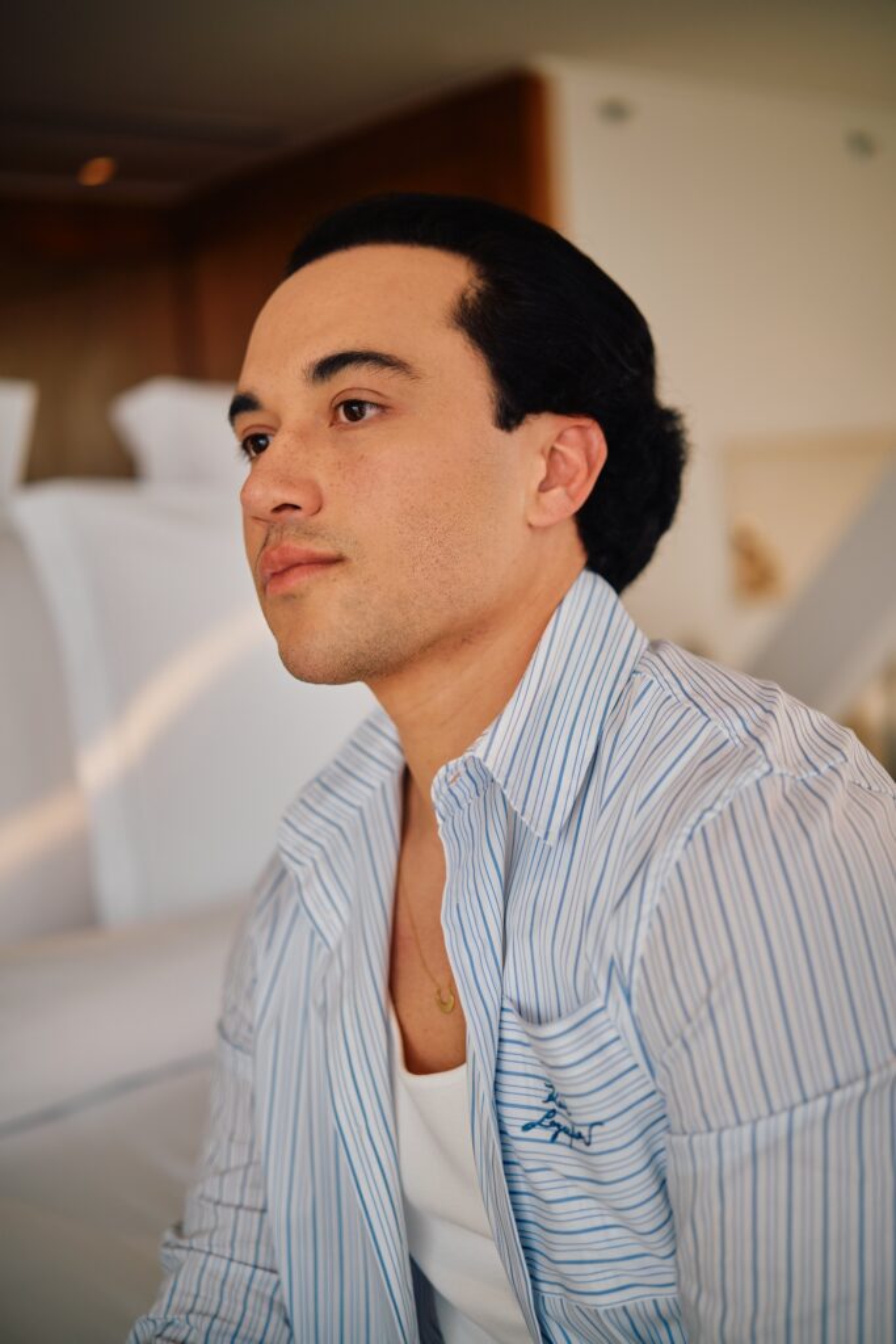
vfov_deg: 47.4
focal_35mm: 41
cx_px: 448
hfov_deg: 32.6
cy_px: 672
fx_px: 1530
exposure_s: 1/200
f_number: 1.2
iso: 200
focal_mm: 27
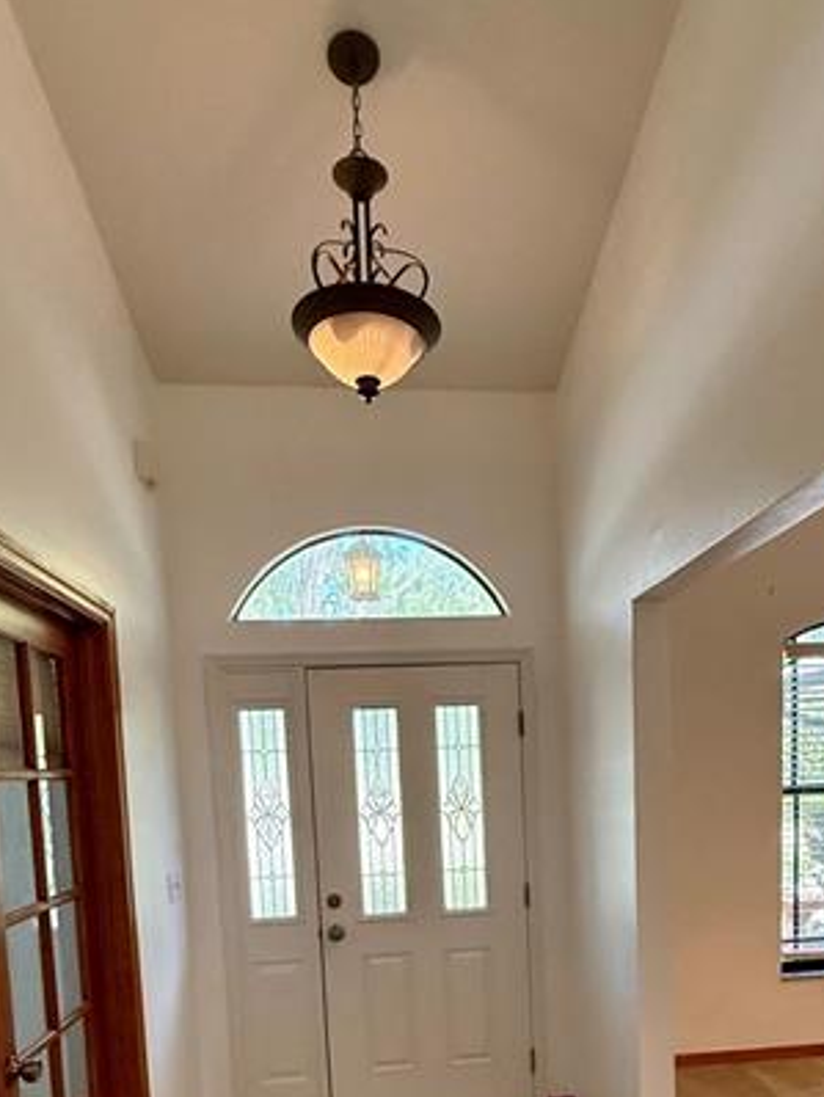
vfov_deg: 60.6
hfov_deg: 51.2
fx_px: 856
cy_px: 860
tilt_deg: -4.8
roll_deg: -0.6
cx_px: 468
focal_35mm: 27
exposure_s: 1/120
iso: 250
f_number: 2.2
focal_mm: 2.22
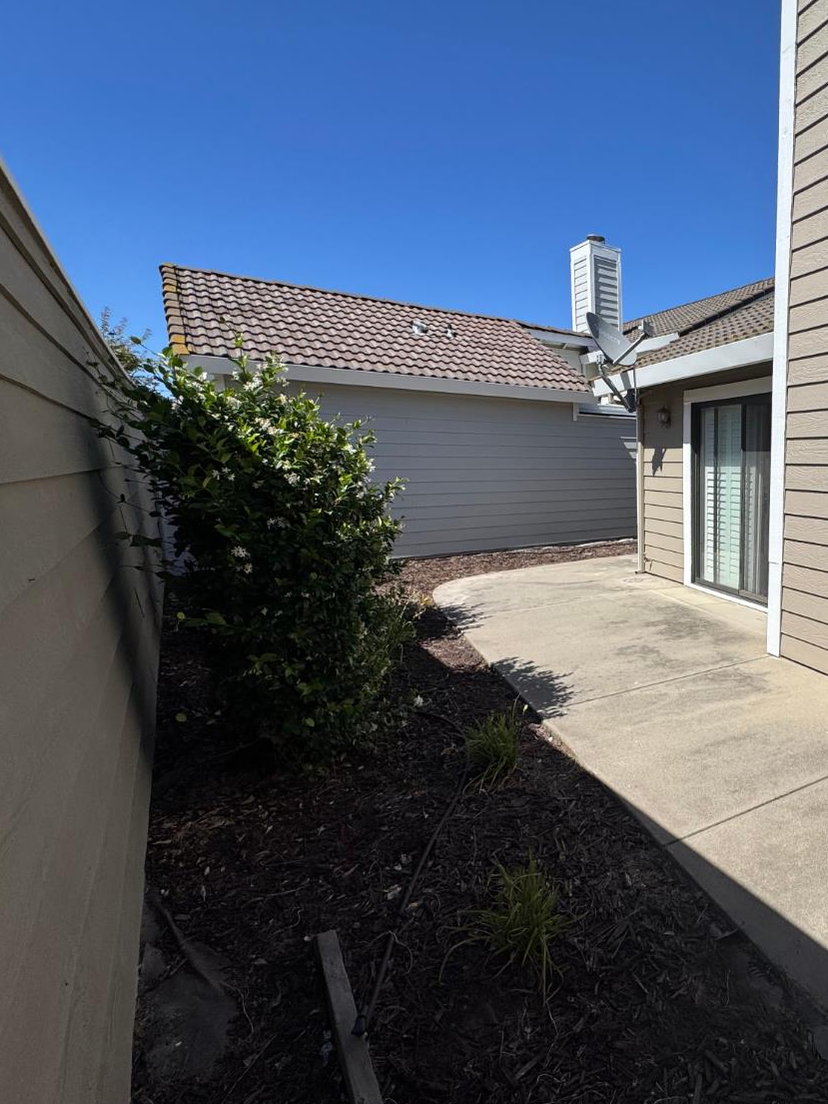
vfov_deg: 84.7
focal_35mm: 19
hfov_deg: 60.4
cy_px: 559
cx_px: 712
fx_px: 606
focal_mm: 2.22
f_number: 2.2
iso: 50
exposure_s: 1/3106
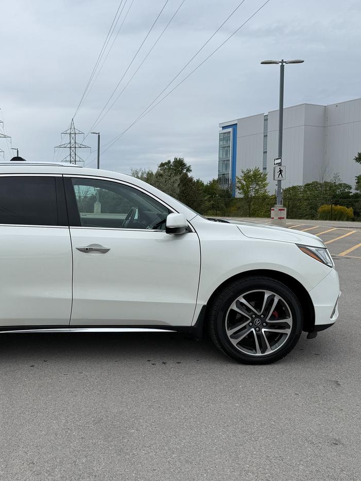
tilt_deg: -4.7
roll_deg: +0.1
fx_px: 459
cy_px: 240
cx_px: 82
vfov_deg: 55.4
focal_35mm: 33
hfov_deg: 41.4
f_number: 1.78
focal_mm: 6.76
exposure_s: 1/2053
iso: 80
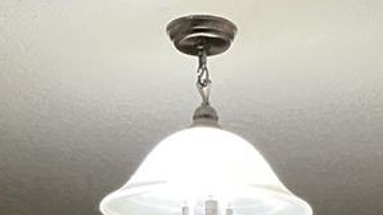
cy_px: 754
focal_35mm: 133
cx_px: 333
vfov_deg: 7.4
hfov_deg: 16.0
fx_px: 1350
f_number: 1.8
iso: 200
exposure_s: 1/60
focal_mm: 3
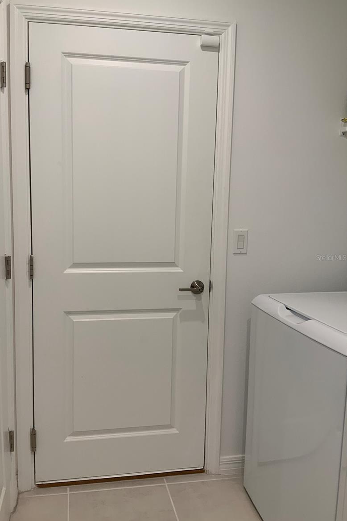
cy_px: 257
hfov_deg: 42.2
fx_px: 448
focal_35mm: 31
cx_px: 147
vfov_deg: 60.3
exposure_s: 1/60
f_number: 1.8
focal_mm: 3
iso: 40
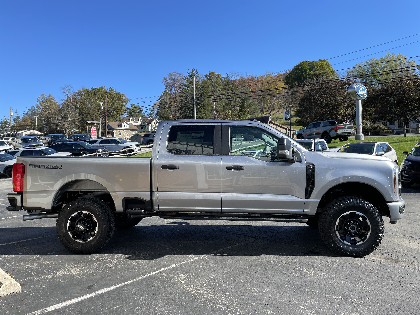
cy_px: 158
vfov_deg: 53.1
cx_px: 210
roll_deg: +2.7
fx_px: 315
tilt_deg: -1.3
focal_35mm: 26
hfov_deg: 67.3
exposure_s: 1/1667
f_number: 1.6
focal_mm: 4.2
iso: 32
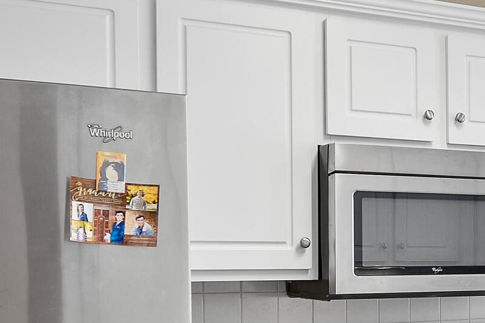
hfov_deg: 26.5
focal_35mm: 71
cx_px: 515
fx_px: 956
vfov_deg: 18.9
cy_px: 275
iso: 100
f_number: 4.8
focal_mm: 13
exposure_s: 1/3
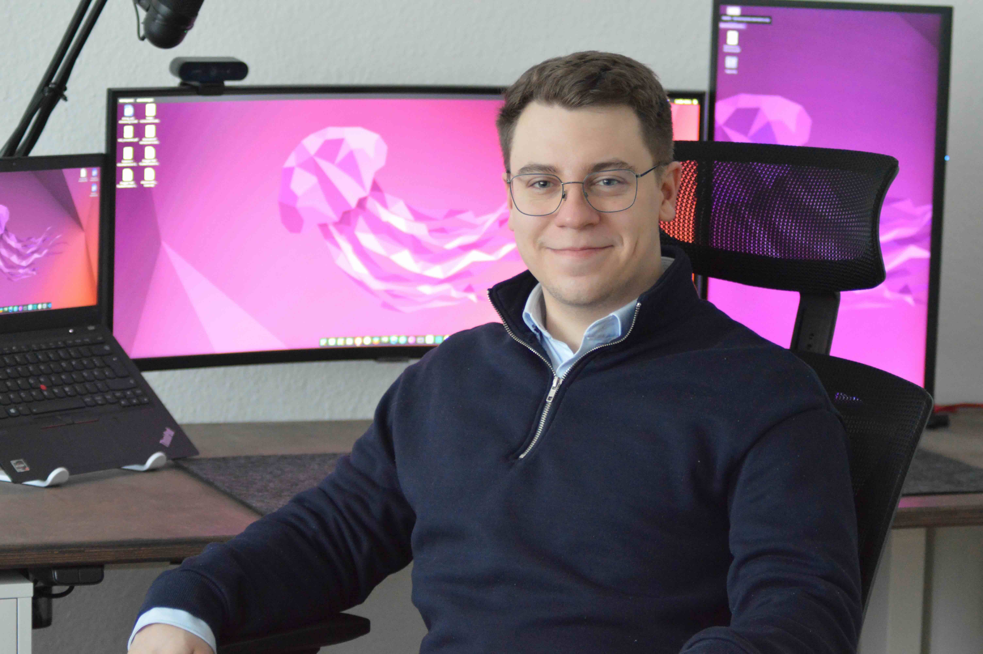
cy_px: 327
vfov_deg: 13.0
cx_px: 492
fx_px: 2865
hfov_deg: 19.5
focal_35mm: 105
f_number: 4
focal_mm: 70
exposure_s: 1/60
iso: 3200
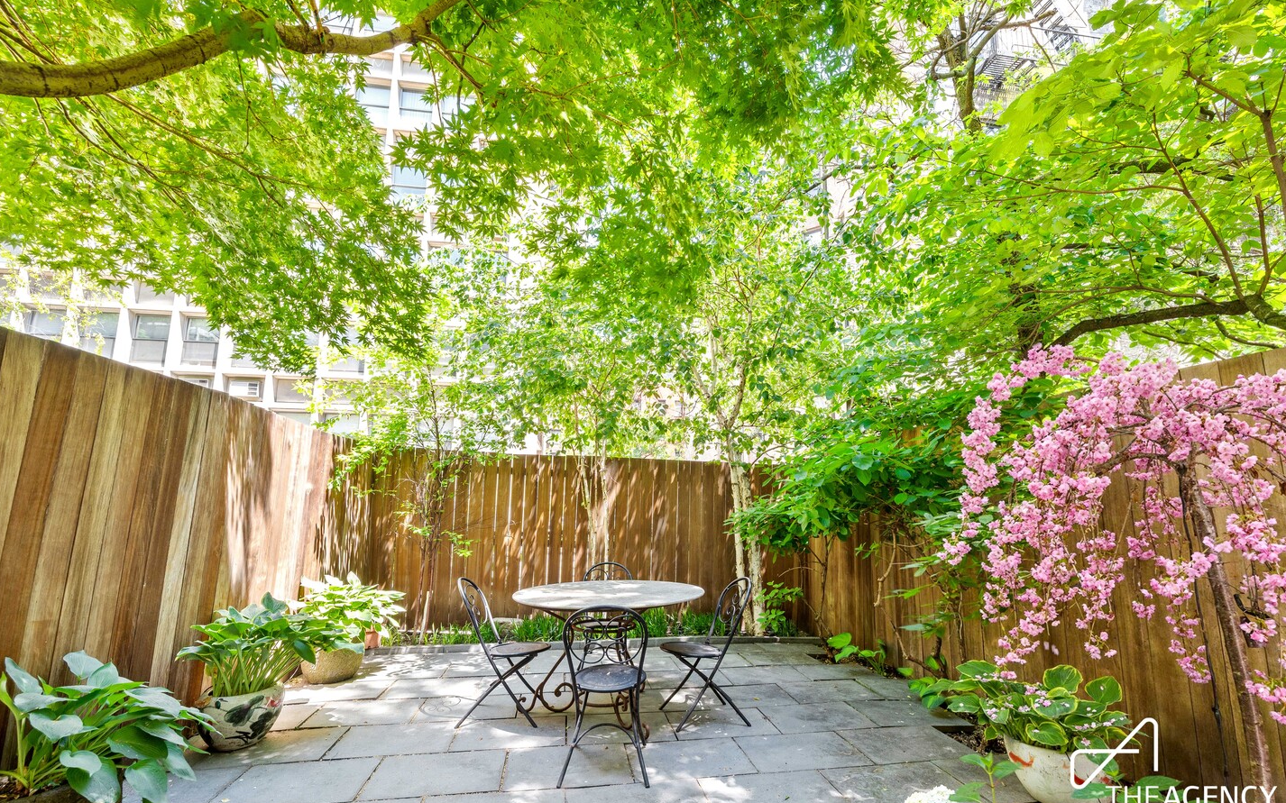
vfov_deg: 74.7
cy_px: 426
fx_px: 526
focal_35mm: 15
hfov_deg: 101.4
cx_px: 668
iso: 320
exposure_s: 1/5
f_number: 13
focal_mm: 14
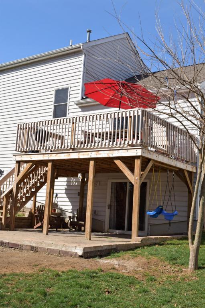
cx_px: 102
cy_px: 154
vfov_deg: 43.6
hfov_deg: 29.9
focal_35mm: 45
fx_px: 385
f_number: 11
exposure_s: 1/200
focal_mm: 30
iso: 100
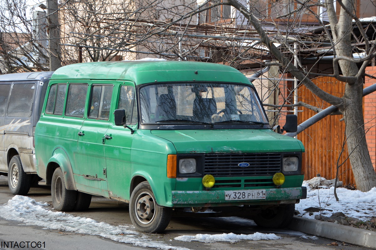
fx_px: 1175
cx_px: 188
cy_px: 125
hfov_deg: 18.2
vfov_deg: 12.2
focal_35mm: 112
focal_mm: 75
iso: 200
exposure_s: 1/125
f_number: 5.6
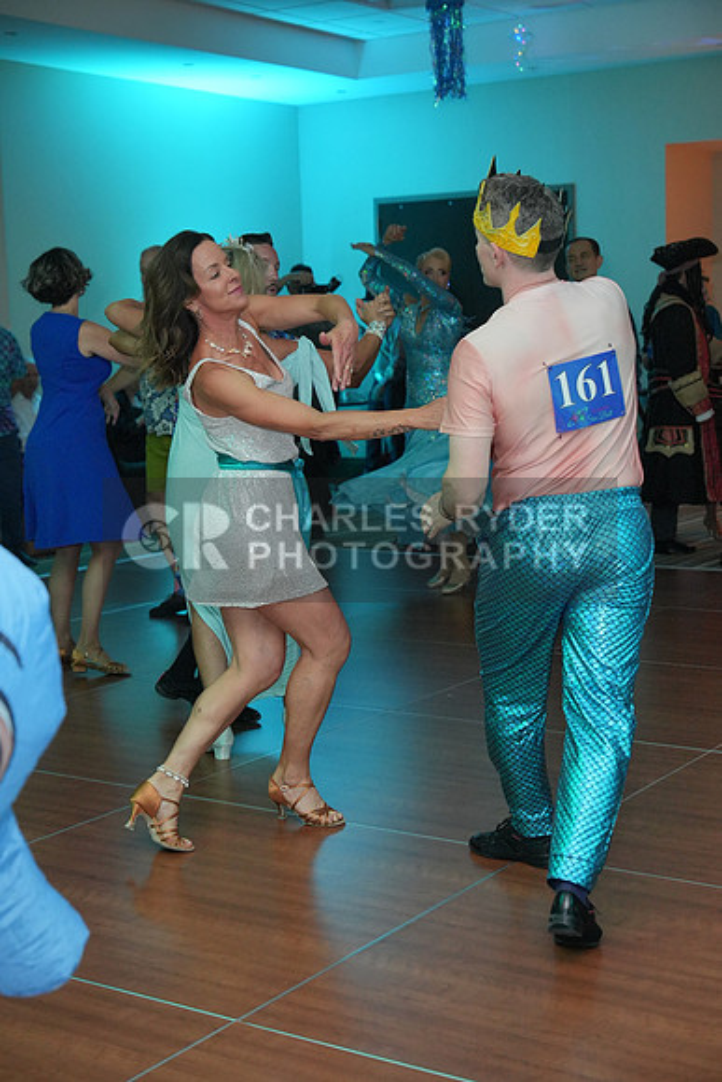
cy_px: 541
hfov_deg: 24.2
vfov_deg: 35.6
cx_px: 361
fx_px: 1684
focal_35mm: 56
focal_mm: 56
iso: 4000
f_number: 4
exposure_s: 1/200
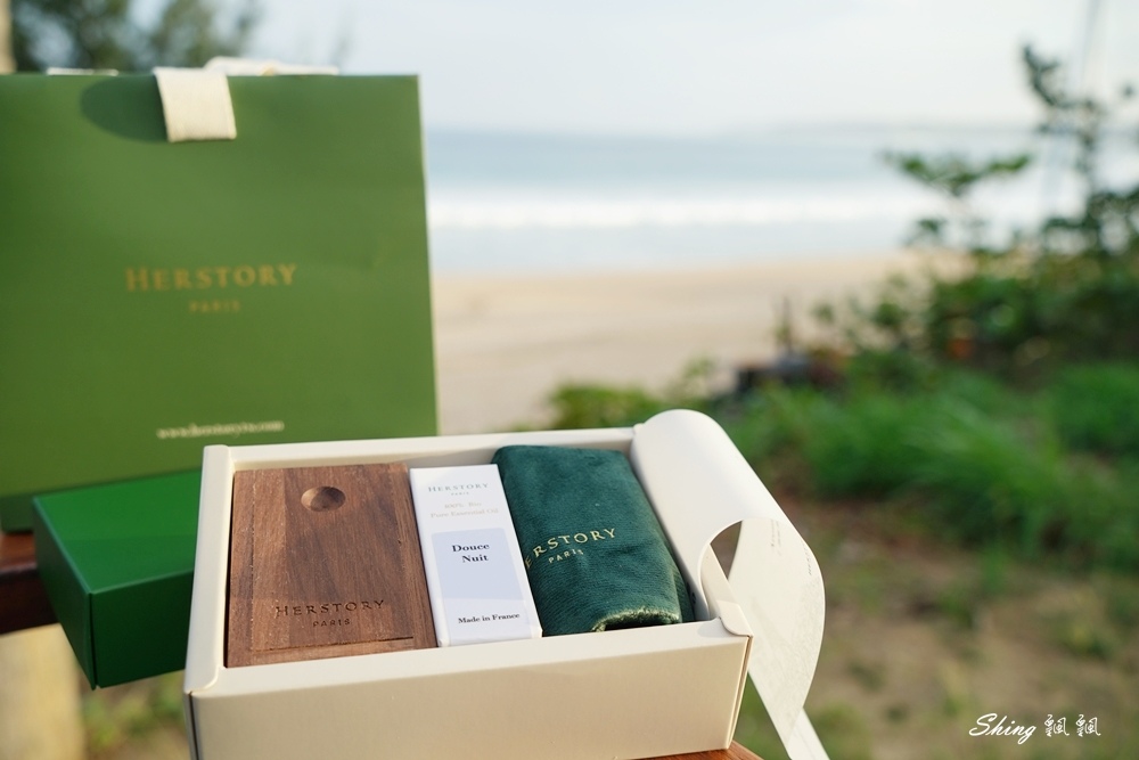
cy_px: 380
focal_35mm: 36
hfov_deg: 53.1
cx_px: 570
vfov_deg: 36.9
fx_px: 1139
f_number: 5.6
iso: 100
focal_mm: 36
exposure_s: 1/200
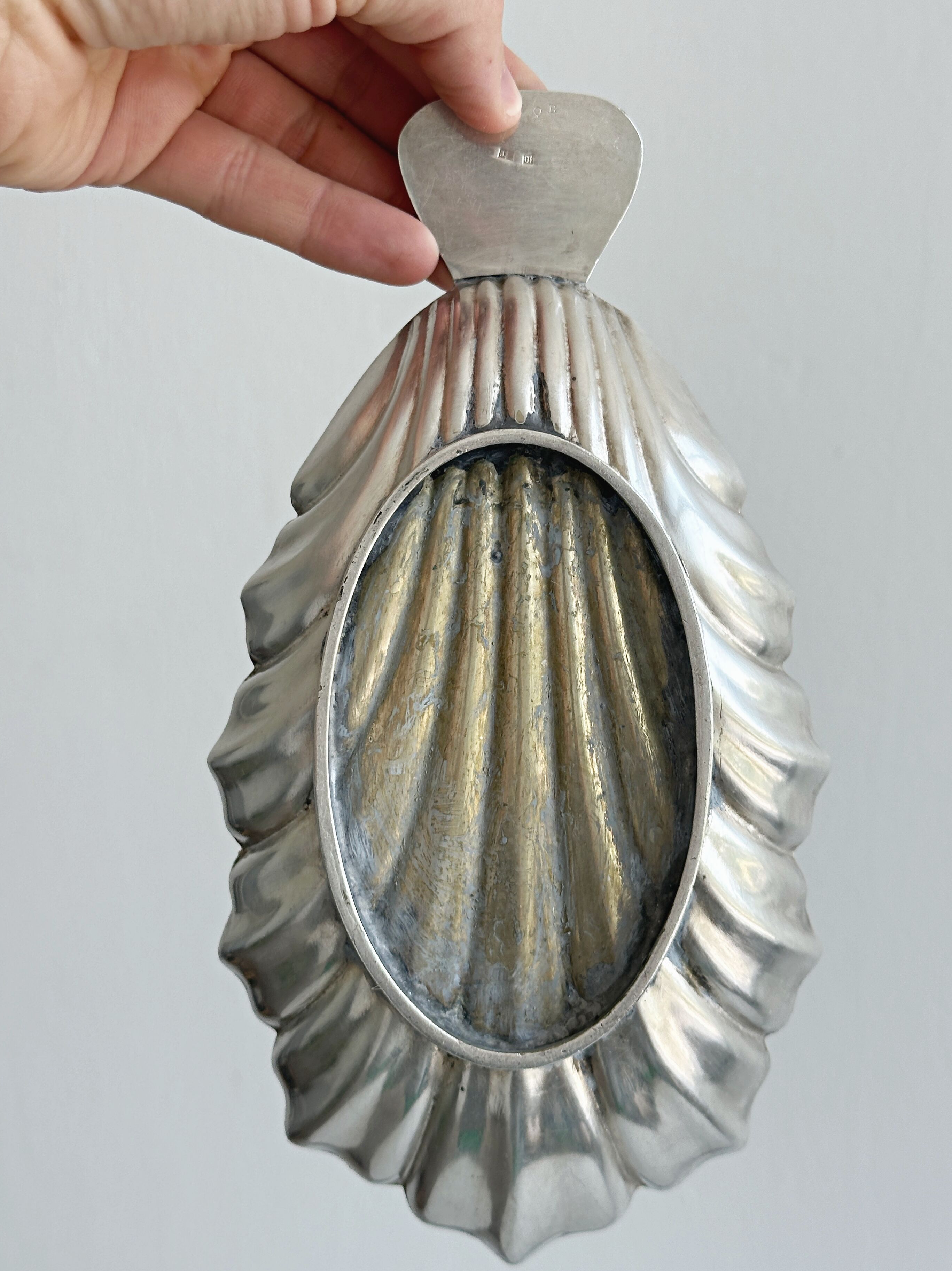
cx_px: 523
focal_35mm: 53
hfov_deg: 27.5
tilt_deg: -10.3
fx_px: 1946
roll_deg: +1.1
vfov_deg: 36.2
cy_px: 679
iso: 64
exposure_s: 1/412
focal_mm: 6.86
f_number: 1.78
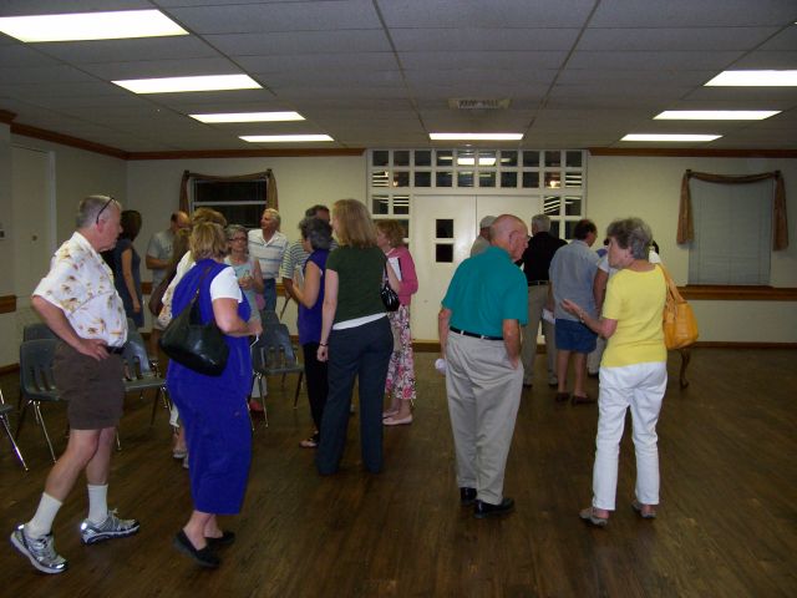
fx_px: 783
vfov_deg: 41.8
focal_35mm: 34
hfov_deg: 54.0
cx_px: 398
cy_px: 299
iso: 160
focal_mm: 5.6
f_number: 2.7
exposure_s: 1/64
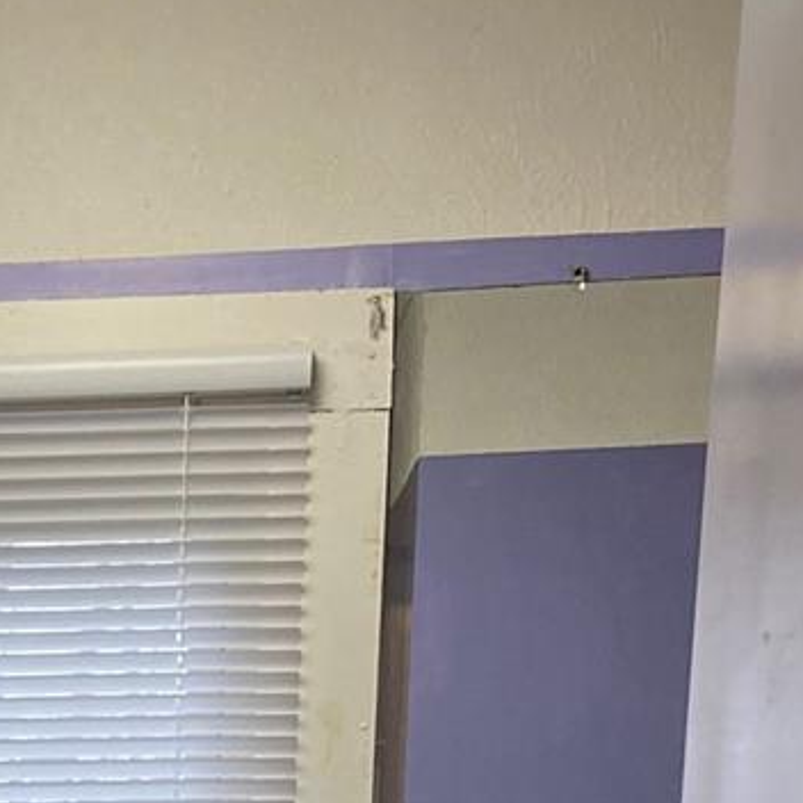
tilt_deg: -14.0
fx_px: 2834
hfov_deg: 15.3
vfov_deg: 13.7
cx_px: -265
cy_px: 1615
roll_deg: +0.0
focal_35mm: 108
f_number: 1.8
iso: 125
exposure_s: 1/60
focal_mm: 3.99
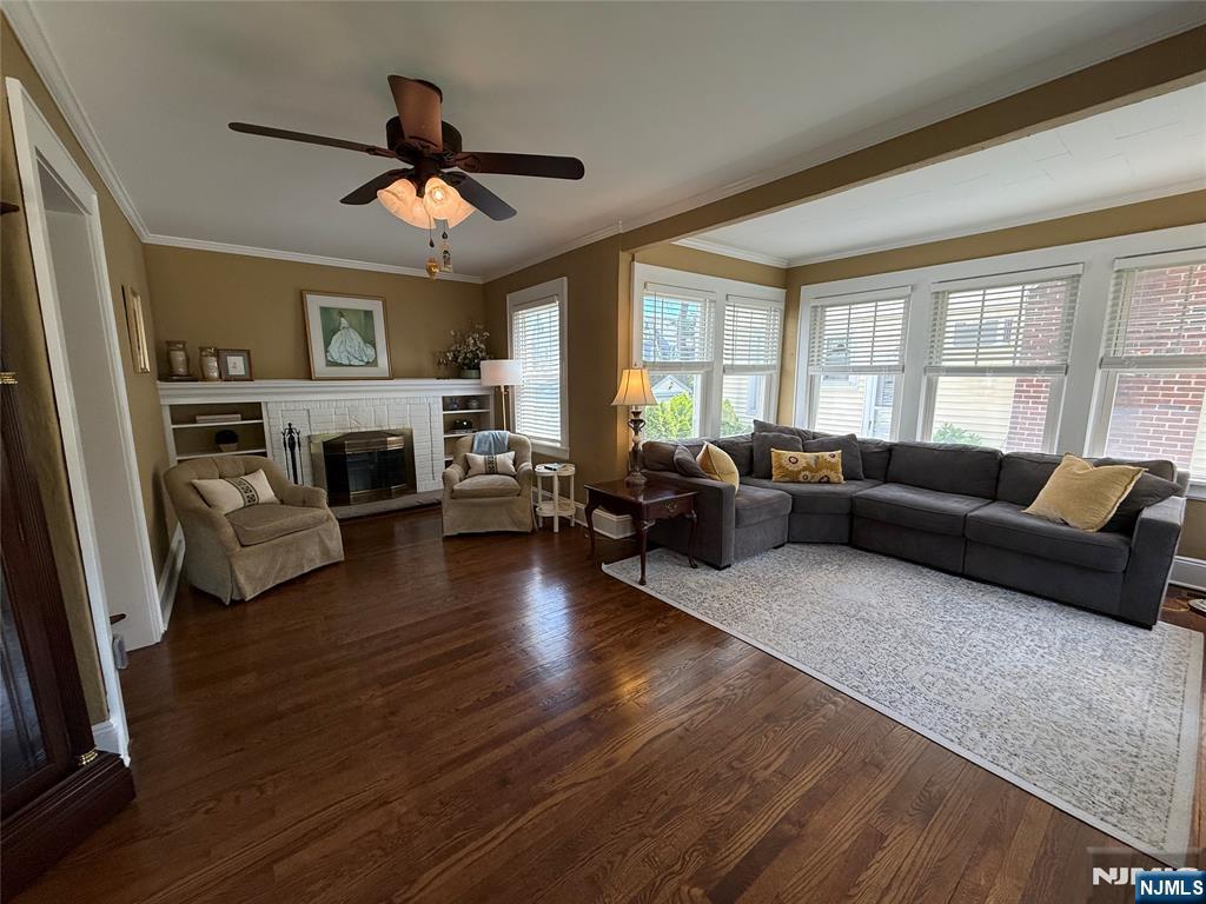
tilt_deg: -8.0
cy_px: 452
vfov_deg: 85.7
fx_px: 488
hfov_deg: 102.1
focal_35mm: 14
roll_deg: +0.8
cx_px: 603
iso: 125
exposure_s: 1/120
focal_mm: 2.22
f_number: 2.2
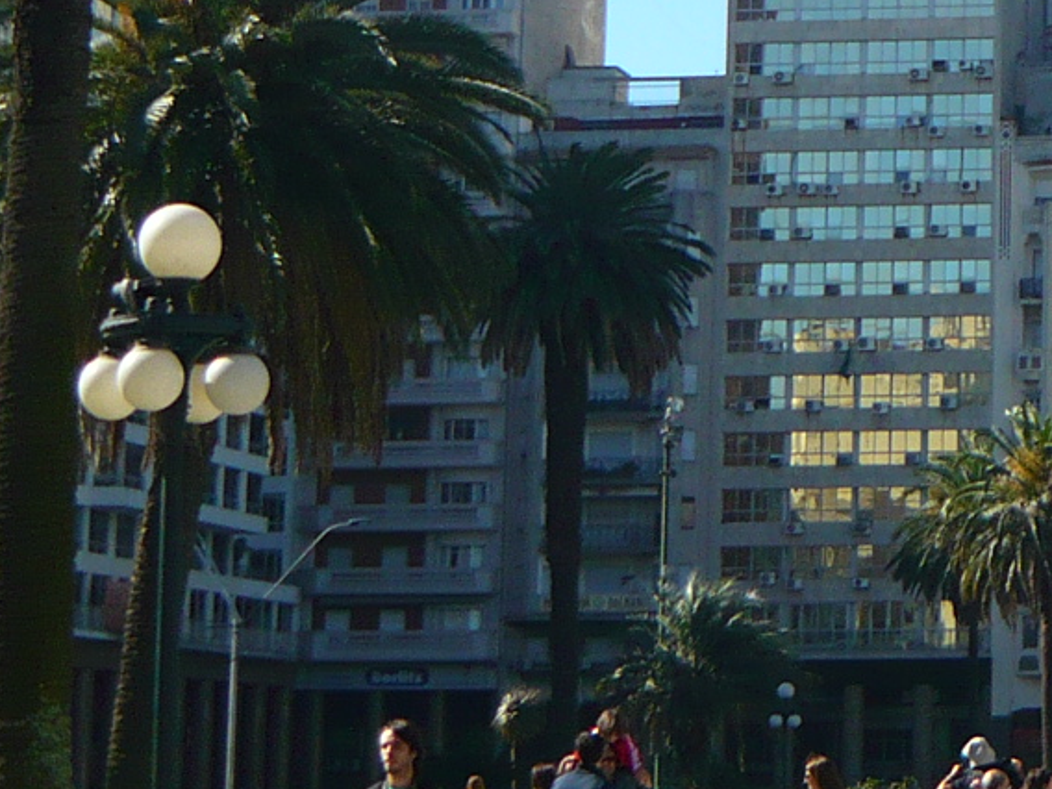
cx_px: 1563
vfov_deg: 12.1
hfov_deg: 15.3
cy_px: -215
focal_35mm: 119
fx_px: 3616
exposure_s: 1/160
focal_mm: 5.5
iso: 100
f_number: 8
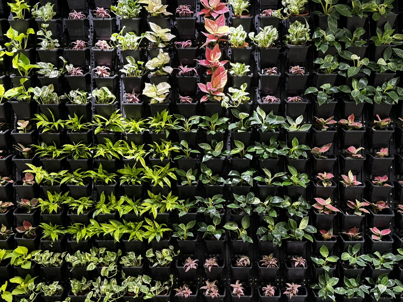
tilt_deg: -2.2
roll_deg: +0.7
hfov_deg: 52.6
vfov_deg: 40.7
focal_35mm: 35
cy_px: 152
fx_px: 407
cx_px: 200
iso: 320
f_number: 1.78
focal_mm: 6.86
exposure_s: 1/50
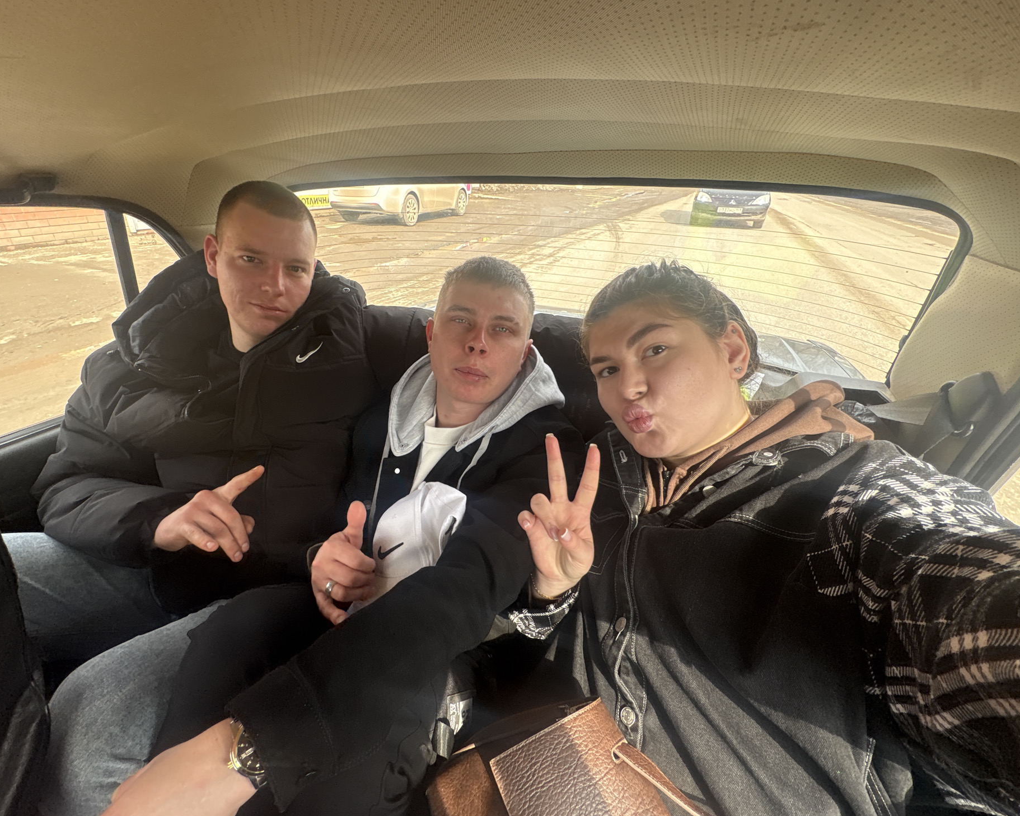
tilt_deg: -33.4
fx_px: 453
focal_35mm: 15
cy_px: 411
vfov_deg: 84.0
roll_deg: -1.4
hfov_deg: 96.5
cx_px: 465
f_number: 2.2
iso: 50
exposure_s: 1/179
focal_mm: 2.22
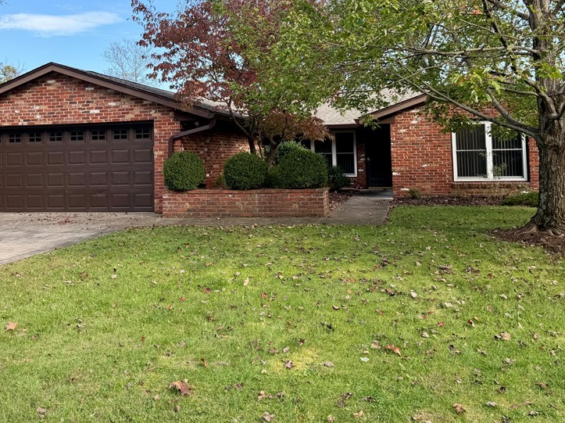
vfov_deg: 40.9
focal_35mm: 34
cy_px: 124
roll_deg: -0.3
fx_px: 554
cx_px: 265
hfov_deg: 54.0
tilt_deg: +2.5
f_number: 1.78
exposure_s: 1/1361
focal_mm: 6.76
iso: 100
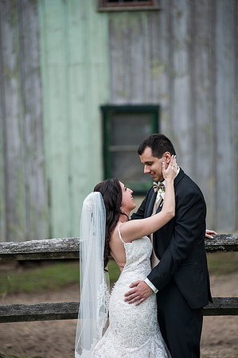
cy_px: 179
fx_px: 1839
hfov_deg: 7.4
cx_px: 119
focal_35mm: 185
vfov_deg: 11.1
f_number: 3.2
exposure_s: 1/1250
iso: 200
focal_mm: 185
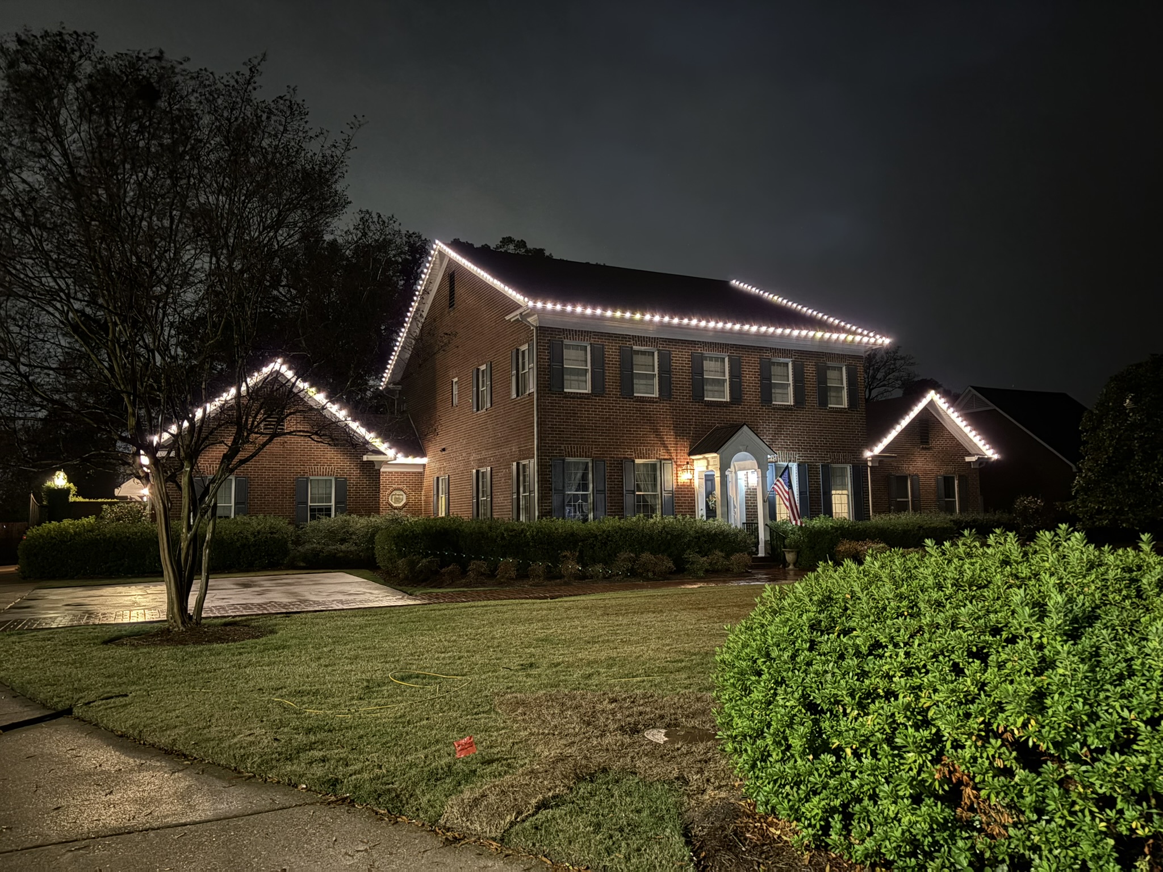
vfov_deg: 53.1
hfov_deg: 67.3
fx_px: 874
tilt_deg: +5.5
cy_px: 436
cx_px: 582
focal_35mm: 26
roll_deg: +1.2
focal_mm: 5.96
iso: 640
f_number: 1.6
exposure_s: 1/9
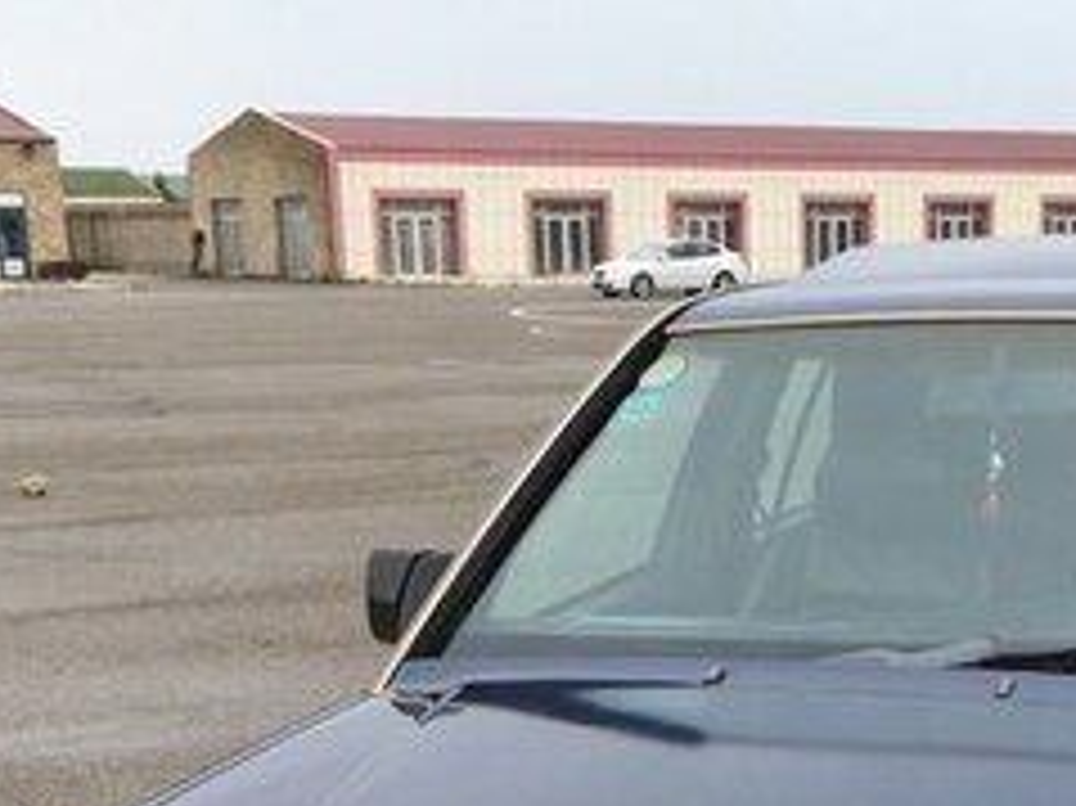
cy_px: 1110
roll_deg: -0.7
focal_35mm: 80
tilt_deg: -18.6
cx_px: 851
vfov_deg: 17.1
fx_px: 2485
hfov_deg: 24.1
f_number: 2.2
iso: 25
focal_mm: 4.15
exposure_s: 1/388
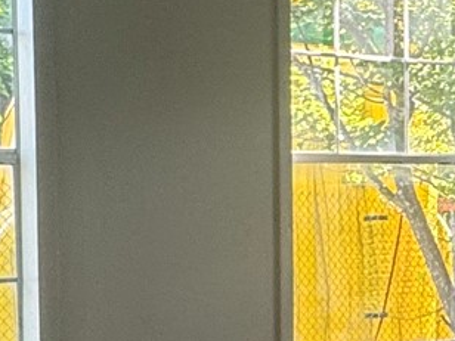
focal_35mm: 93
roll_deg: +0.0
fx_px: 1222
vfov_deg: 15.8
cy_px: 266
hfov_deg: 19.6
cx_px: 578
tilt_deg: -4.9
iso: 80
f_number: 2.2
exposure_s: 1/99
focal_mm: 2.22
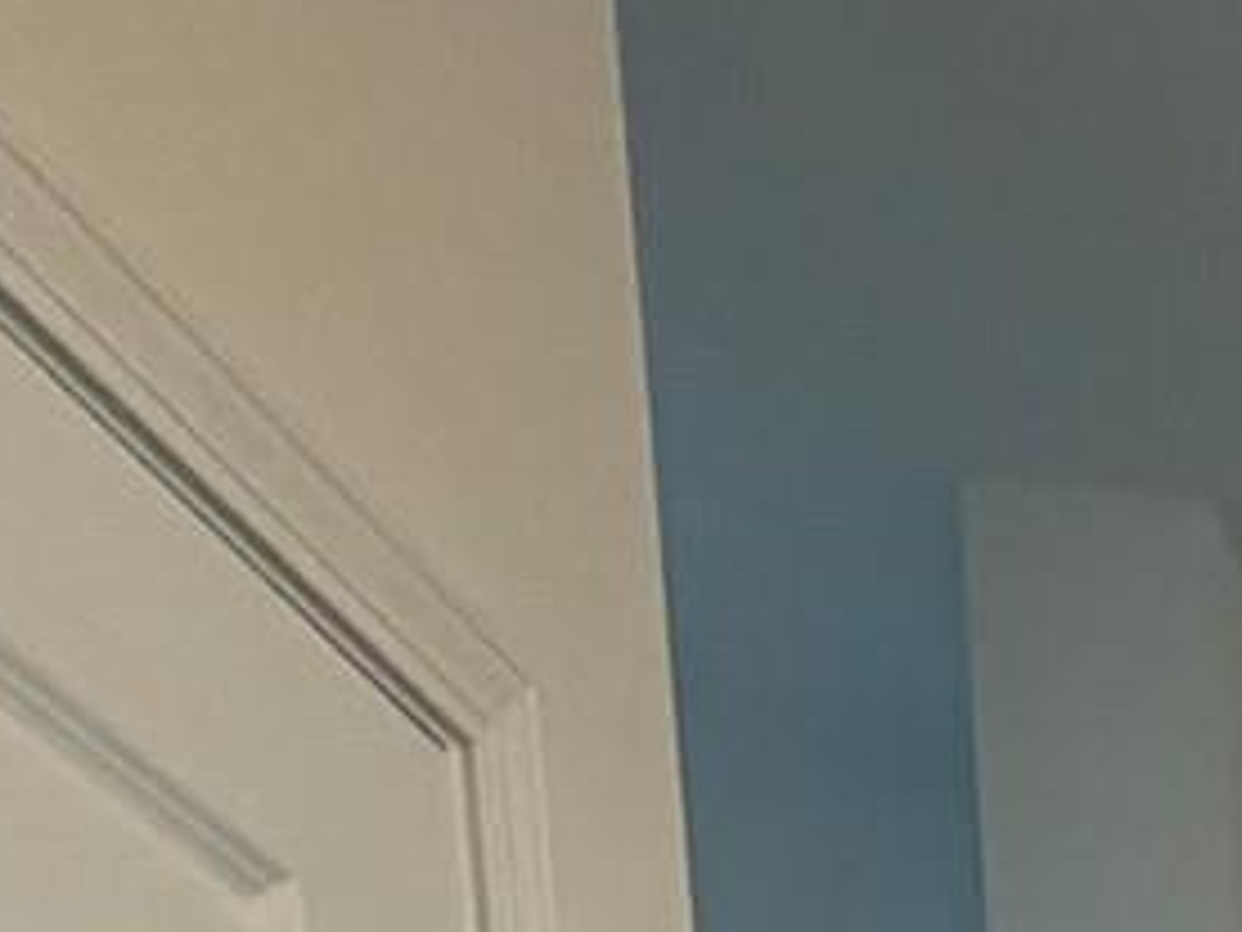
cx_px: 2966
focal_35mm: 104
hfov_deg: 13.7
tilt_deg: -10.4
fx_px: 3731
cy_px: 3273
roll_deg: -0.5
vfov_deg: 9.2
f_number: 2.2
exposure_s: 1/121
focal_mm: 2.22
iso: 160
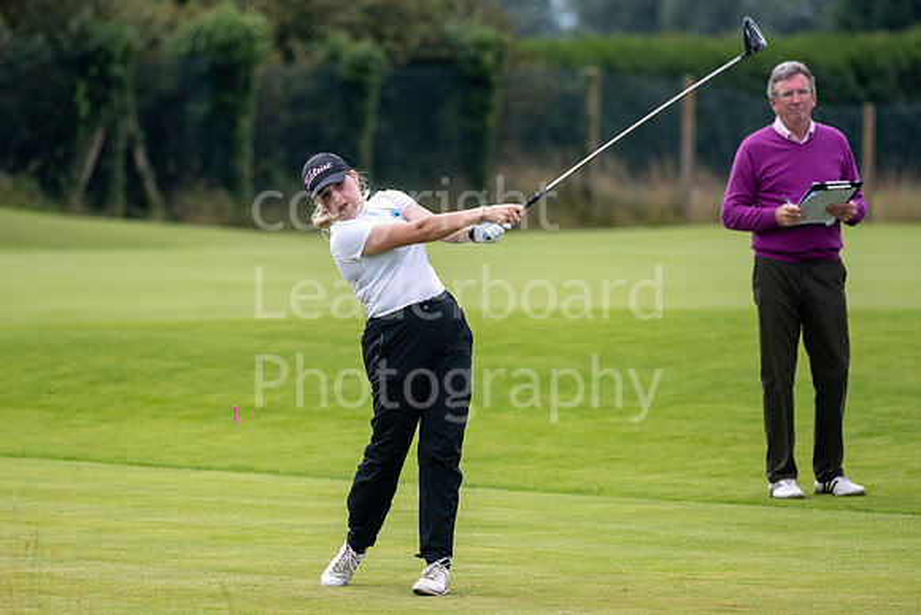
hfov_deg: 5.9
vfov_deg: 4.0
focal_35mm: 347
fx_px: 8881
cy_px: 304
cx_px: 388
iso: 200
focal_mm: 300
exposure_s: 1/1250
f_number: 5
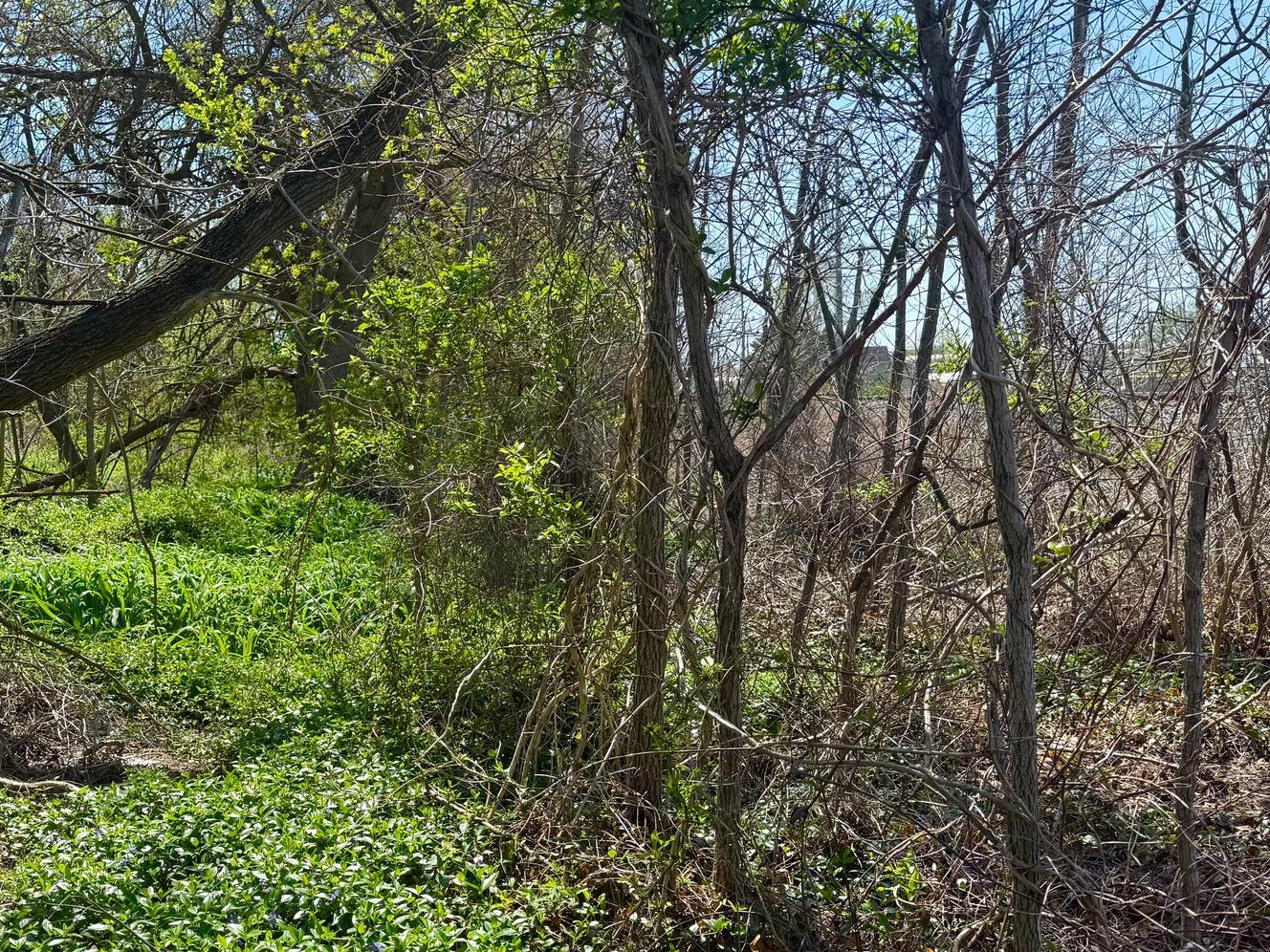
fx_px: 1357
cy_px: 516
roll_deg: +1.6
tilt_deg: -4.5
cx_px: 374
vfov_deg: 38.6
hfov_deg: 48.8
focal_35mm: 37
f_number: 1.78
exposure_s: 1/1493
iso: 80
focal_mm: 6.76
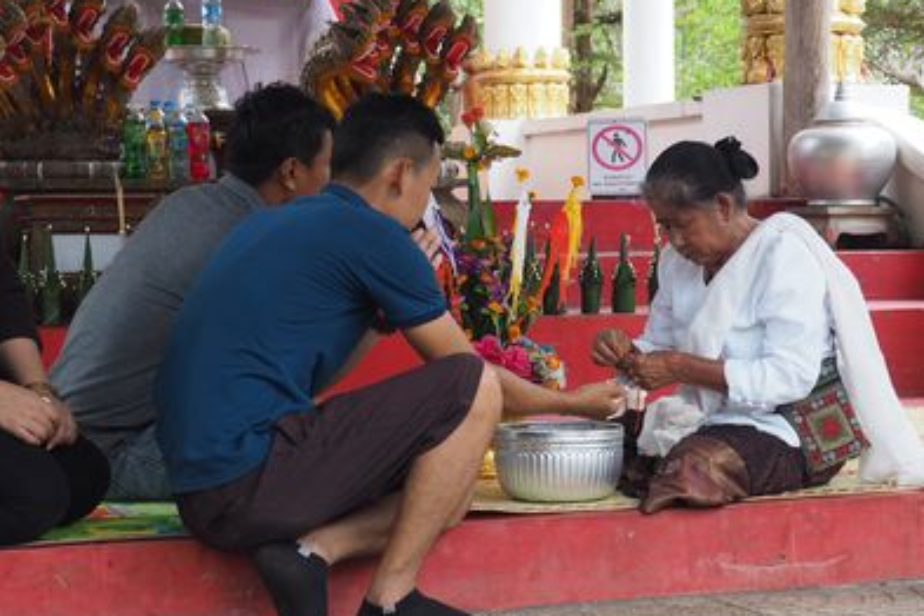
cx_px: 545
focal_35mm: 90
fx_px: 2310
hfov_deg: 22.6
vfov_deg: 15.2
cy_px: 373
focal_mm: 34
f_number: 5.6
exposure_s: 1/80
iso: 200
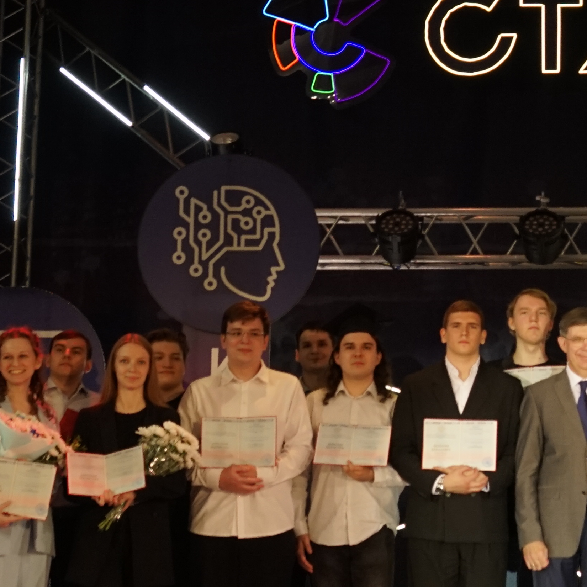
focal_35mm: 102
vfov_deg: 17.1
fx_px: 1957
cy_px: 253
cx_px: 652
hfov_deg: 16.5
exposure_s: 1/200
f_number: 5
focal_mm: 33
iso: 1000
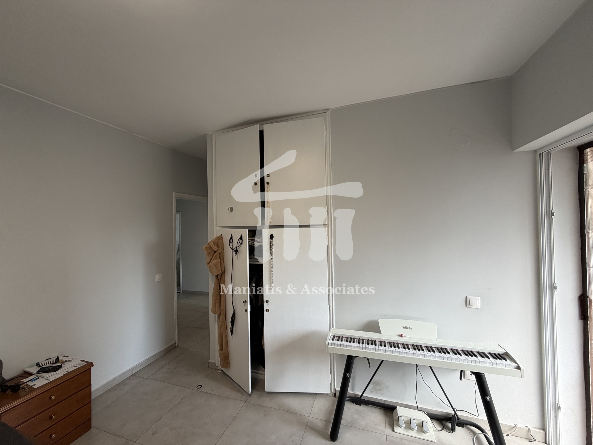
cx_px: 296
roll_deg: +0.7
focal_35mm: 14
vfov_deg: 85.7
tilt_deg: +0.1
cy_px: 222
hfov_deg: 102.1
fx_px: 240
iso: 100
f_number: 2.2
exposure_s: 1/121
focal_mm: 2.22
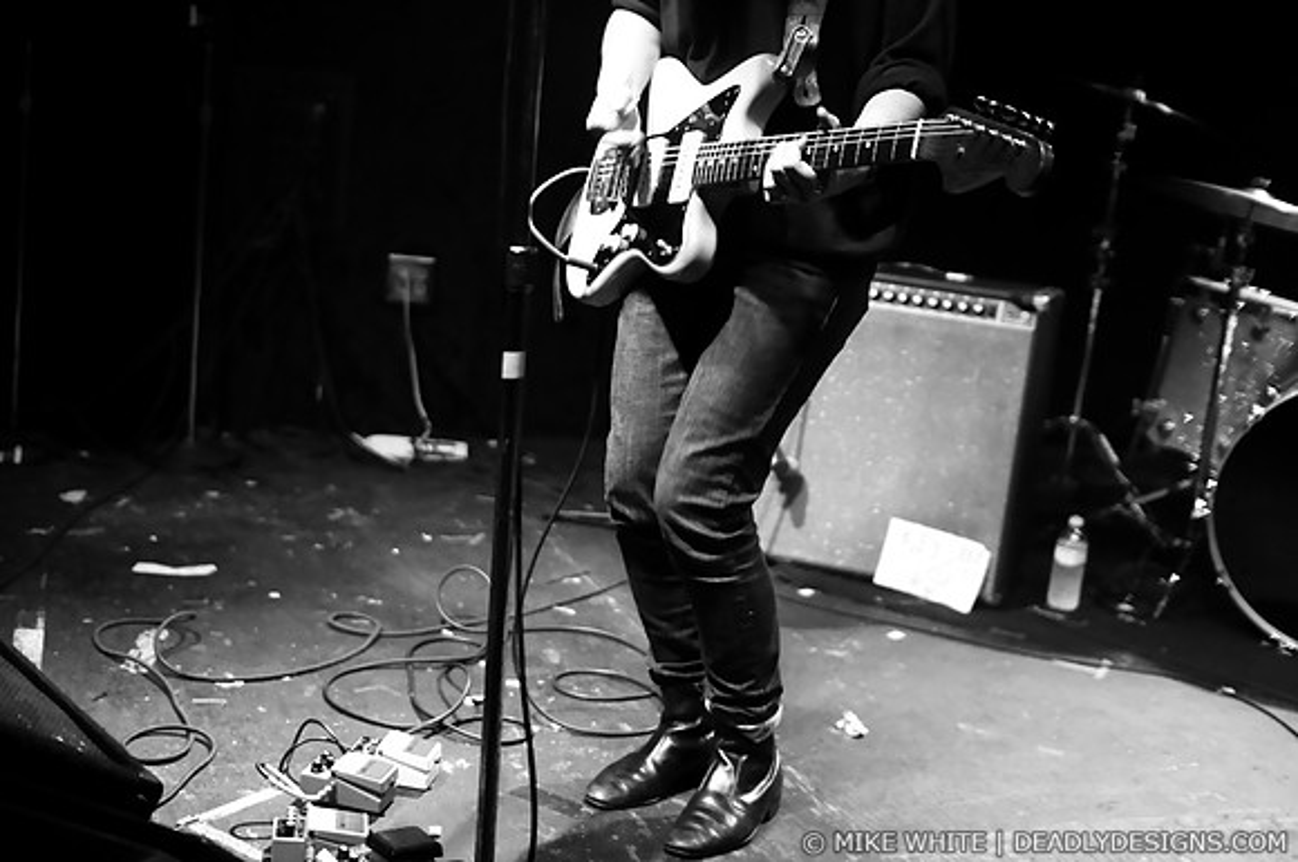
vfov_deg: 29.8
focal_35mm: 45
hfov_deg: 43.7
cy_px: 431
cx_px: 649
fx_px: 1620
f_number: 1.8
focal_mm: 30
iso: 1000
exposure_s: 1/80
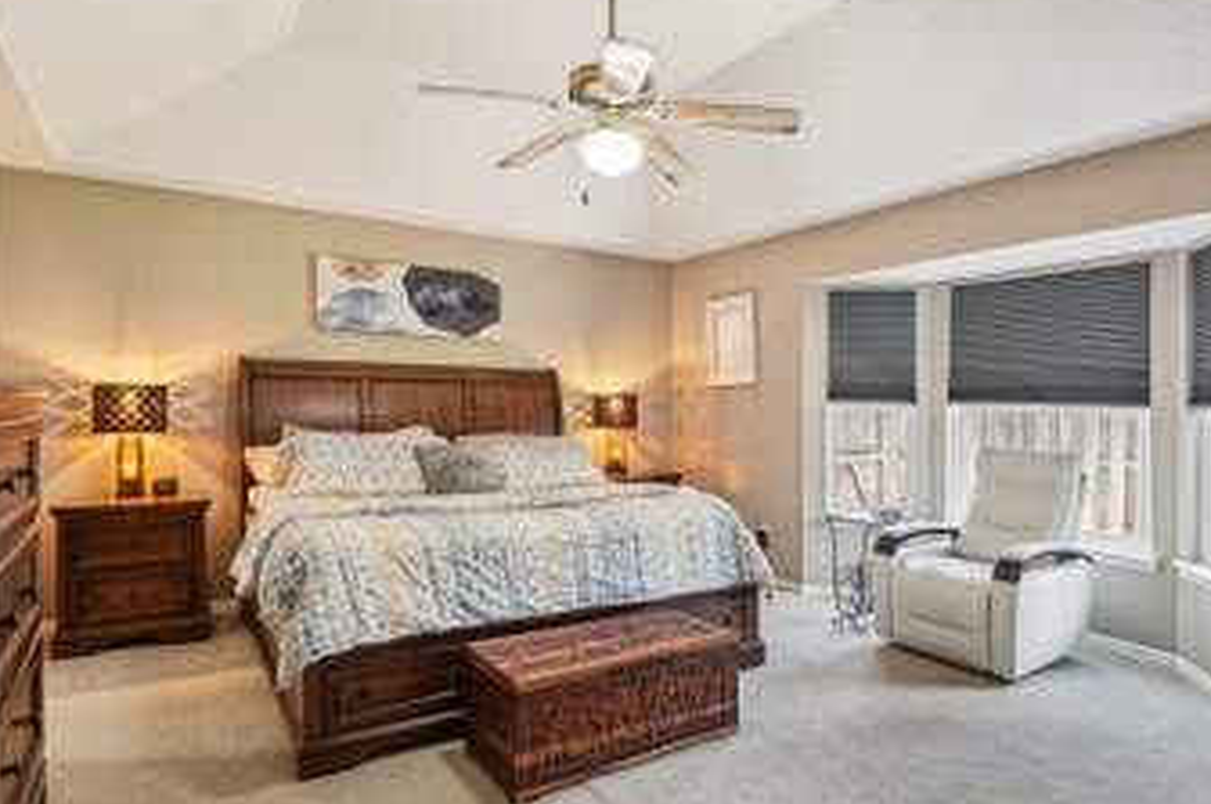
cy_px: 406
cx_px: 678
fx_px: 672
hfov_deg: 83.7
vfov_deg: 61.8
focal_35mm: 20
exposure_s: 1/4
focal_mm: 14
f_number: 9
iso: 200
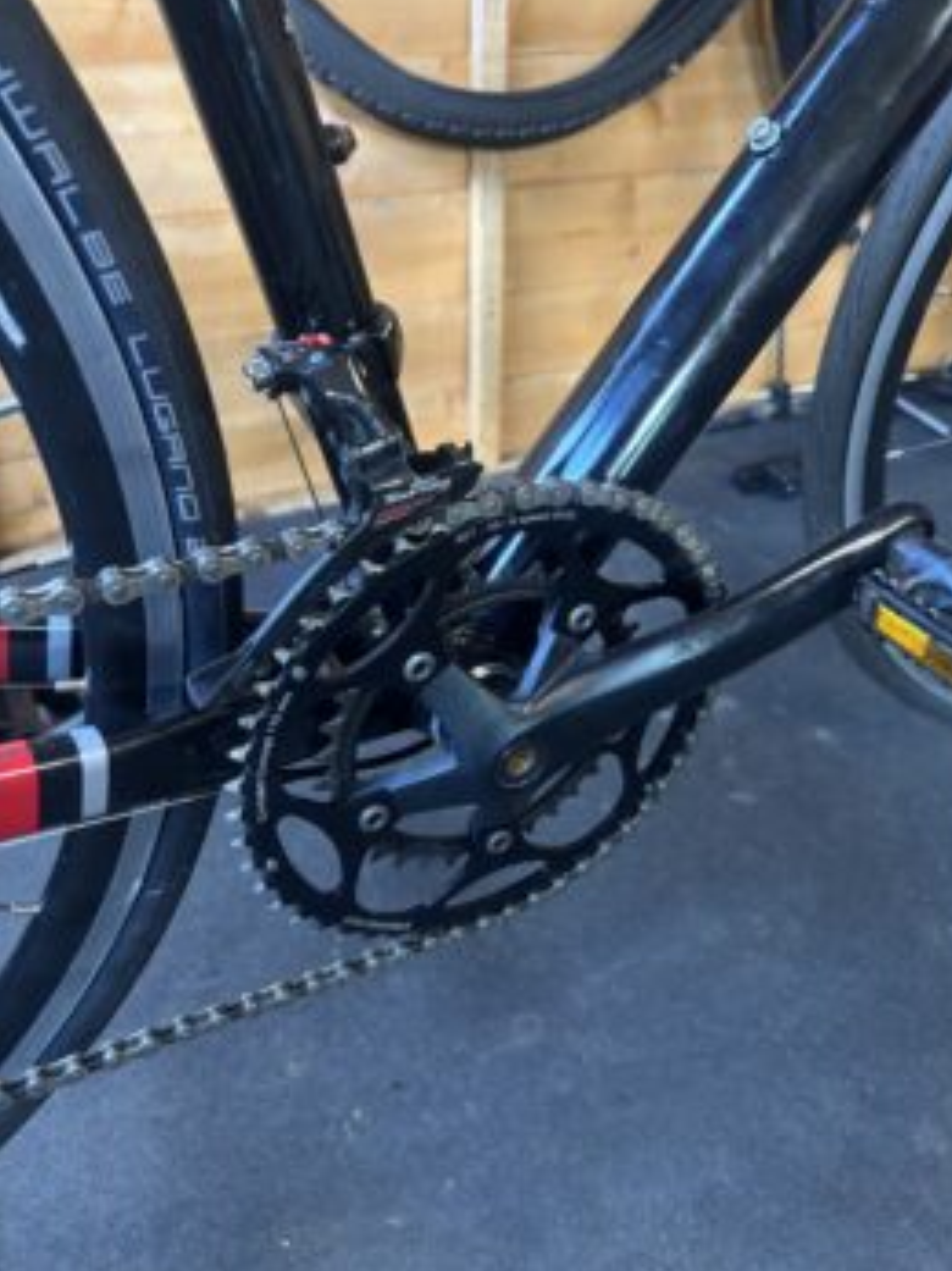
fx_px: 991
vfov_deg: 65.3
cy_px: 623
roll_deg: -0.6
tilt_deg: -33.1
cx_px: 491
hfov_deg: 51.3
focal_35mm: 27
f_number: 1.6
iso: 500
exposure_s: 1/33
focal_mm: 5.96
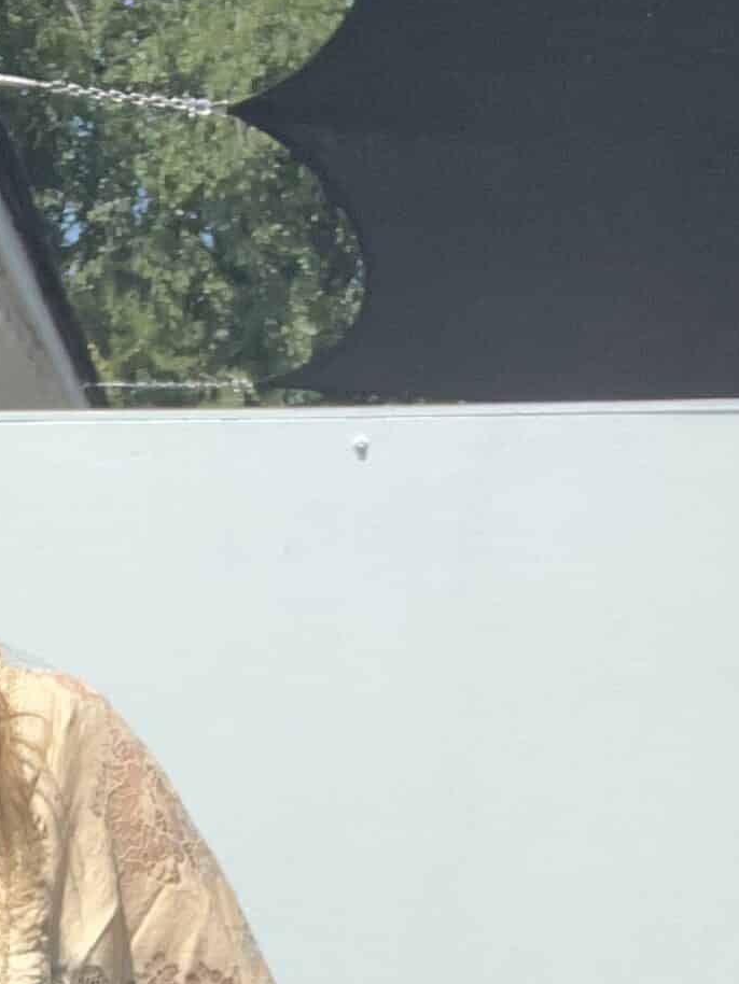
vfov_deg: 20.6
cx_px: 148
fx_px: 2390
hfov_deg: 17.4
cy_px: 1373
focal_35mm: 84
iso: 32
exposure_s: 1/1148
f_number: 2.2
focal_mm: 2.71
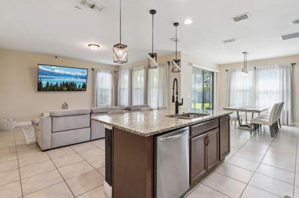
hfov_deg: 91.6
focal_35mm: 18
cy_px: 93
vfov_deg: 68.6
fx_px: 145
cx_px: 148
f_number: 10
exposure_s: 1/15
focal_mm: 16.5
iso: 640
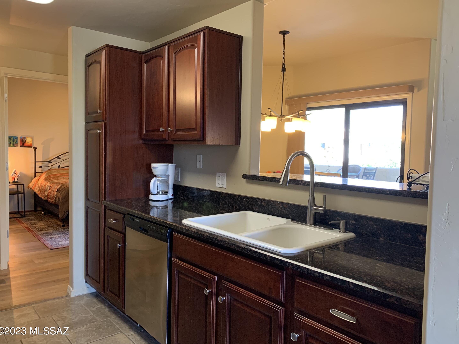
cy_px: 169
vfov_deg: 51.4
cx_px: 234
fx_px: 358
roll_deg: -1.8
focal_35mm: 27
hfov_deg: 65.3
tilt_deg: -3.3
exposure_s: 1/60
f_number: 1.8
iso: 320
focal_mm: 4.25
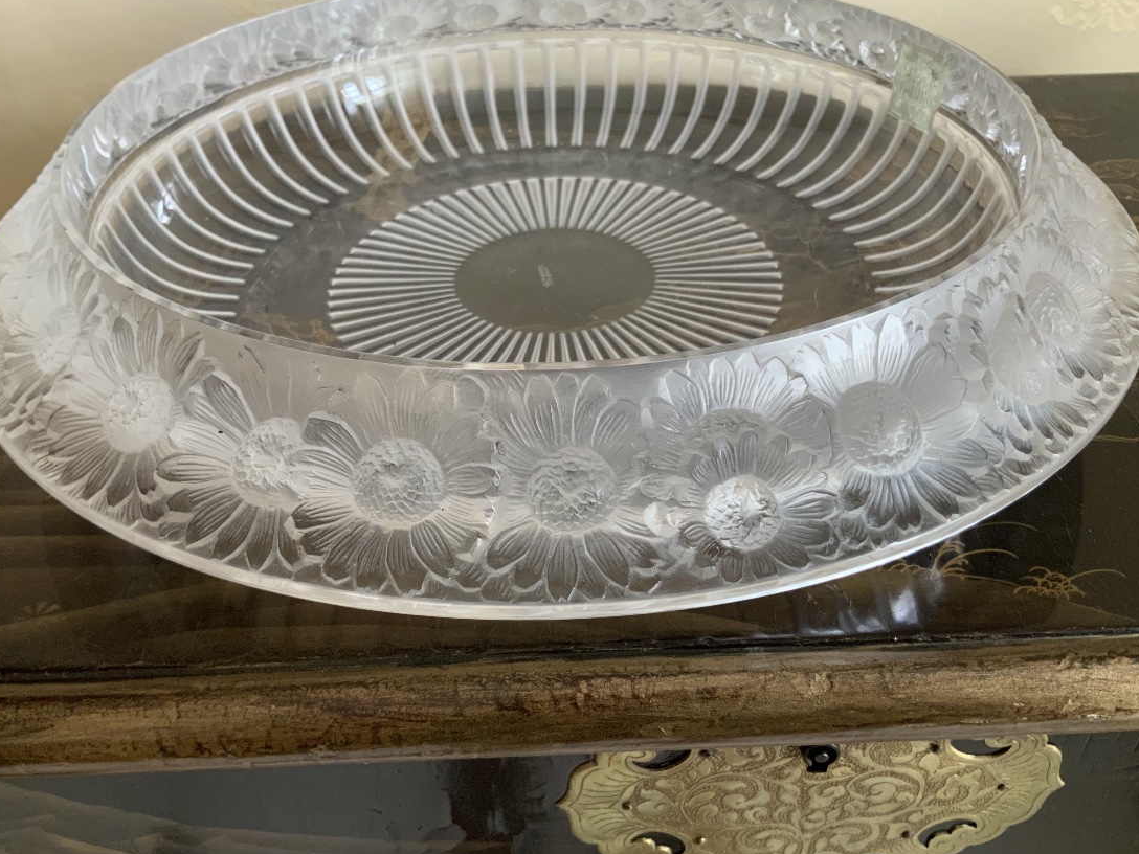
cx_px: 566
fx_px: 1053
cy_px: 399
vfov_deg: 44.1
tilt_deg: -39.8
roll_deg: +1.8
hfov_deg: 56.8
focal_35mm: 32
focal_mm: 3
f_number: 1.8
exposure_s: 1/60
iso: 200
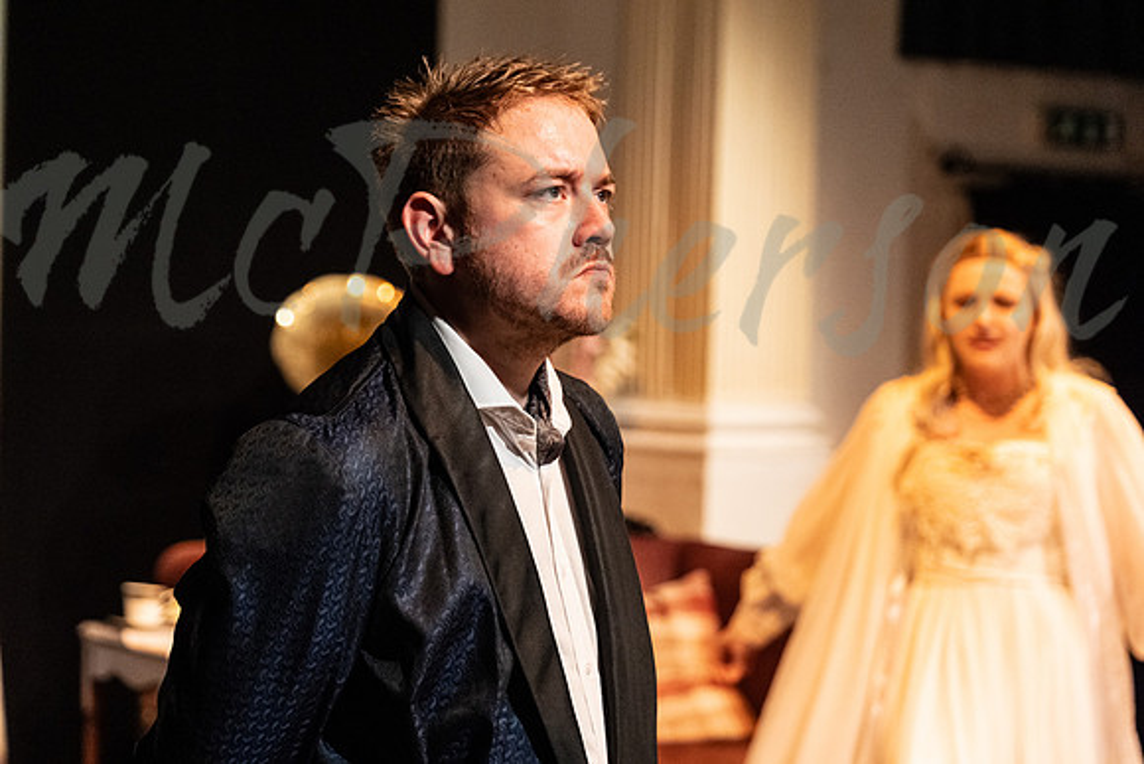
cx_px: 572
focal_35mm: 112
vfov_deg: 12.2
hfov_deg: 18.3
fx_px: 3560
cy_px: 382
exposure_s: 1/250
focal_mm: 74.4
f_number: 3.2
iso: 3200
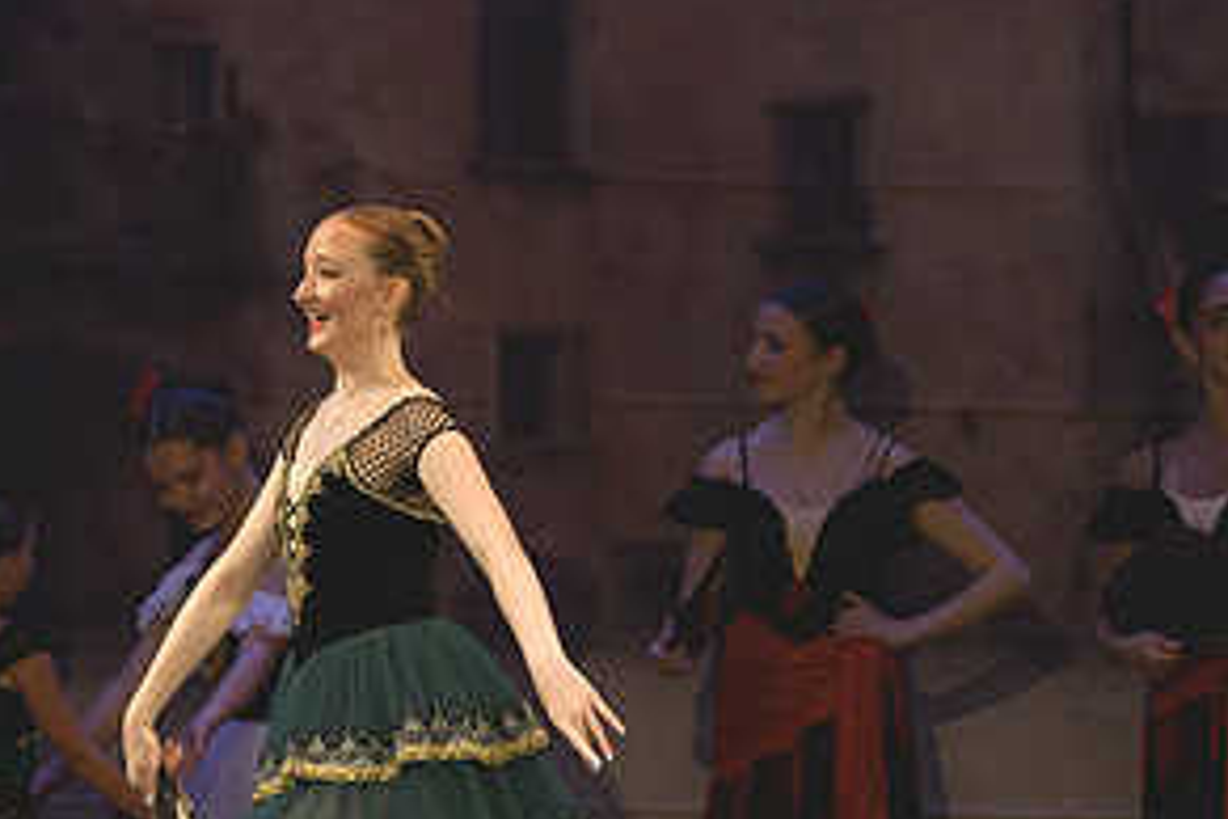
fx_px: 20397
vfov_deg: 2.3
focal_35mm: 598
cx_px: 295
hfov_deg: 3.4
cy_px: 359
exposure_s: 1/1000
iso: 2000
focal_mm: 200
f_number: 2.8
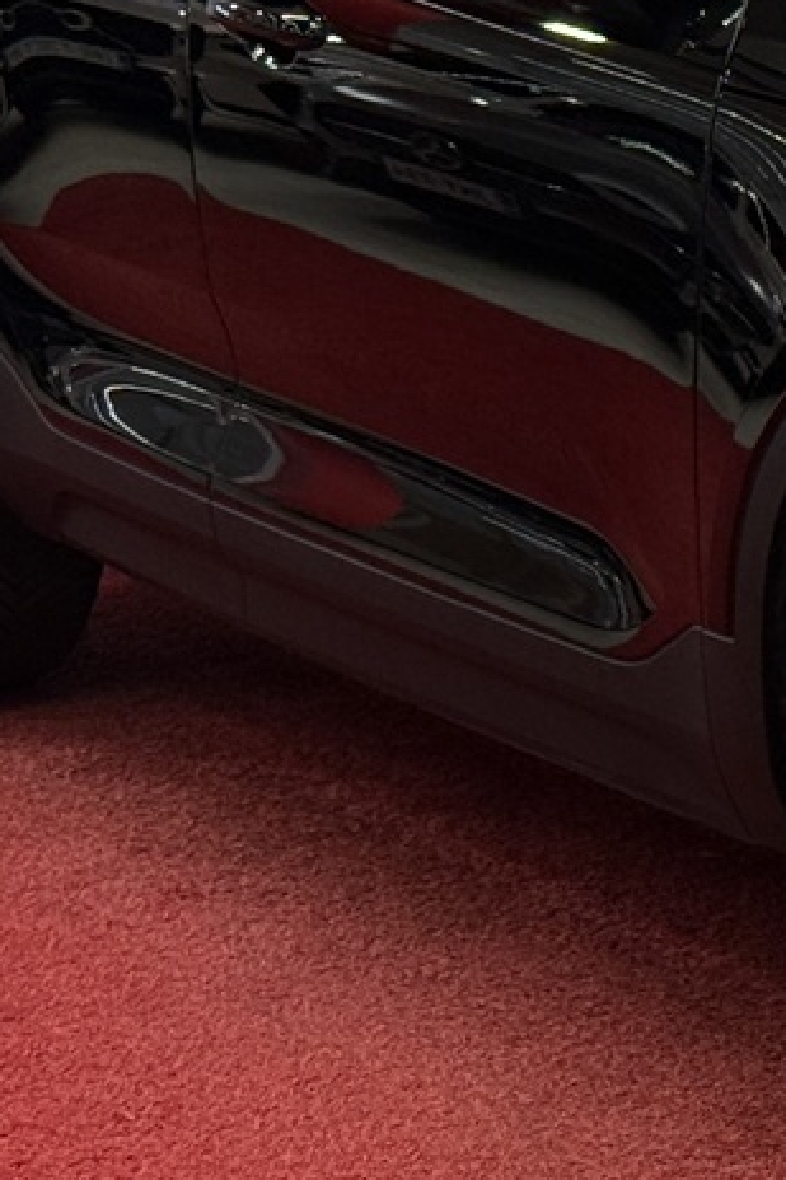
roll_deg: +1.6
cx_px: 1318
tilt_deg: -8.5
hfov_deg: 8.6
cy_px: 196
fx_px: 5080
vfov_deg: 13.2
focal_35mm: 155
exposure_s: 1/180
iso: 100
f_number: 1.78
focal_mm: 6.76
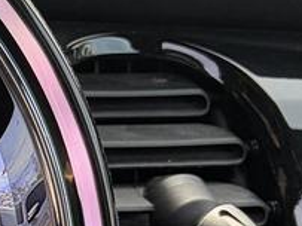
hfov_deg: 10.5
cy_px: 269
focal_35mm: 164
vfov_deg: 8.9
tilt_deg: -20.9
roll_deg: +0.8
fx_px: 1430
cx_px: -403
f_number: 1.6
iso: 64
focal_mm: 5.96
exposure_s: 1/348
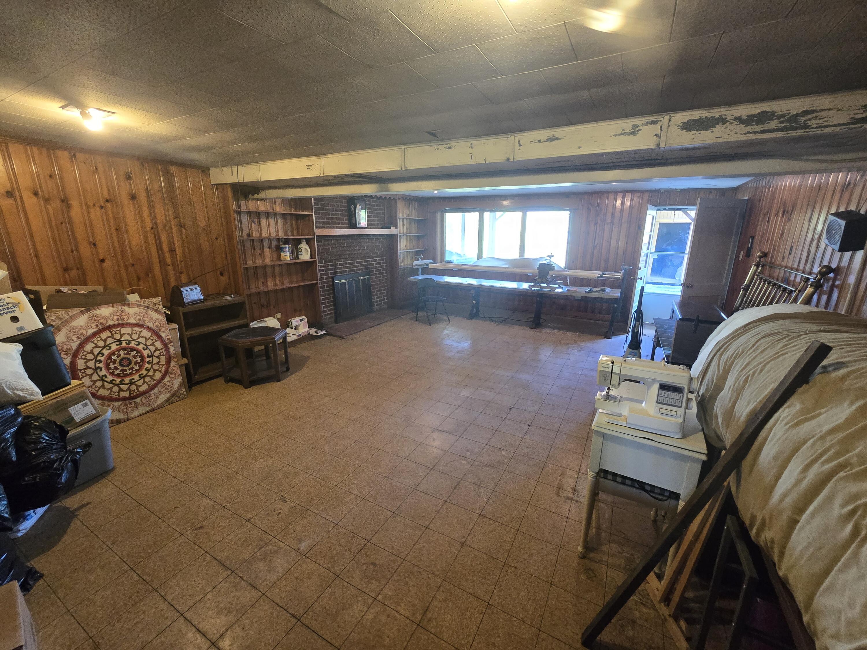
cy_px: 325
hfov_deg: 106.2
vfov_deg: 89.9
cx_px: 434
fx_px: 326
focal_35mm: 13
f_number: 2.2
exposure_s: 1/60
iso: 800
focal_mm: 2.2
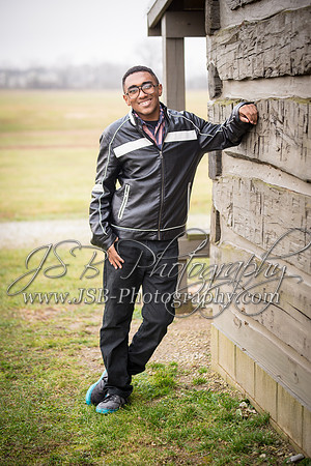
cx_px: 156
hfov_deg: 14.4
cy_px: 233
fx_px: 1231
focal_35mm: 95
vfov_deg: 21.5
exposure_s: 1/50
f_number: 2.8
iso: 200
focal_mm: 95
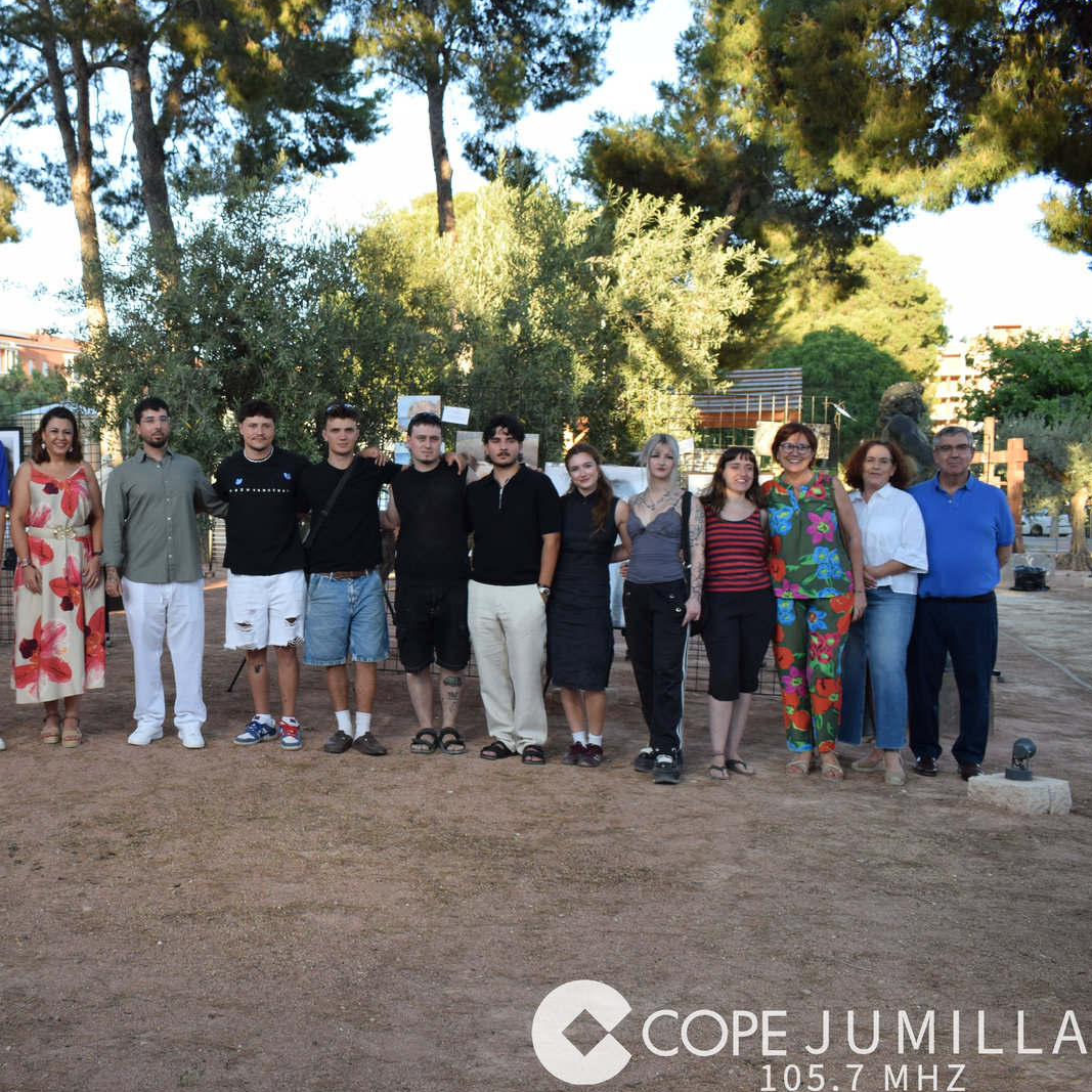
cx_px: 272
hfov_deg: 40.1
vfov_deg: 41.3
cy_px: 551
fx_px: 1451
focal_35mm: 41
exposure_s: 1/200
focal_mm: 21
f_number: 7.1
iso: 400
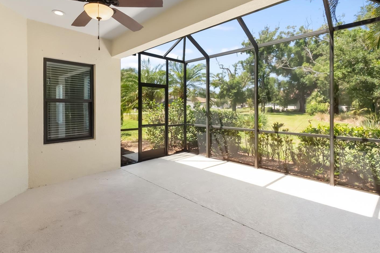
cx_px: 172
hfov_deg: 93.0
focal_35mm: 17
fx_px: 179
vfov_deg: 70.4
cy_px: 124
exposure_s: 1/750
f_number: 6.7
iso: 3200
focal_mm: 10
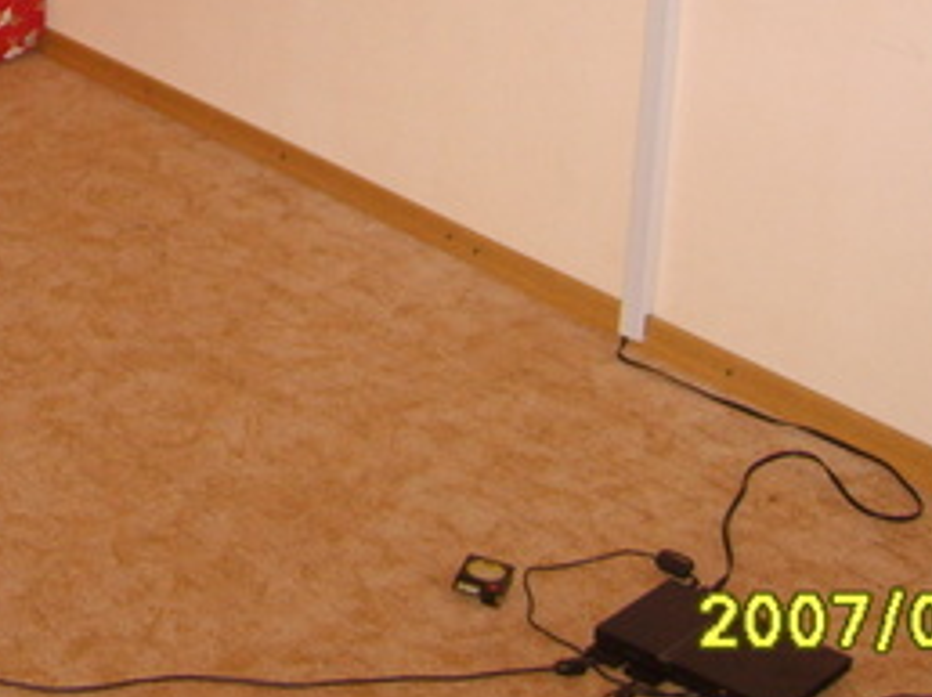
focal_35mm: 95
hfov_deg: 19.9
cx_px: -61
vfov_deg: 14.8
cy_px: -211
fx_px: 2555
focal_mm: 7.4
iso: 139
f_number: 2.8
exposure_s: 1/30
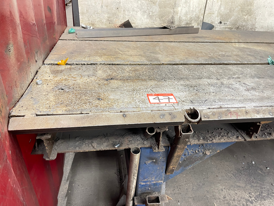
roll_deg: -4.4
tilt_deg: -32.5
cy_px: 103
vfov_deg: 53.1
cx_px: 137
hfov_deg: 67.3
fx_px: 206
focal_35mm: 26
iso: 250
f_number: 1.6
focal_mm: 5.1
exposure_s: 1/50
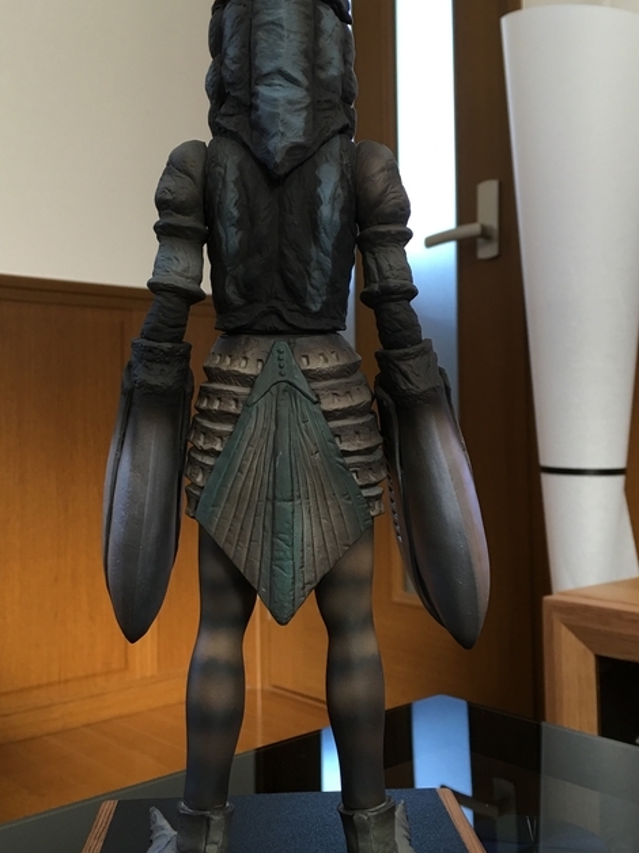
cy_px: 409
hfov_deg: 38.6
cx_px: 294
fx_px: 911
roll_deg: +1.4
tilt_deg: +2.5
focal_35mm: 37
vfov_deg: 50.1
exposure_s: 1/15
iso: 40
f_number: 2.2
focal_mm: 4.15
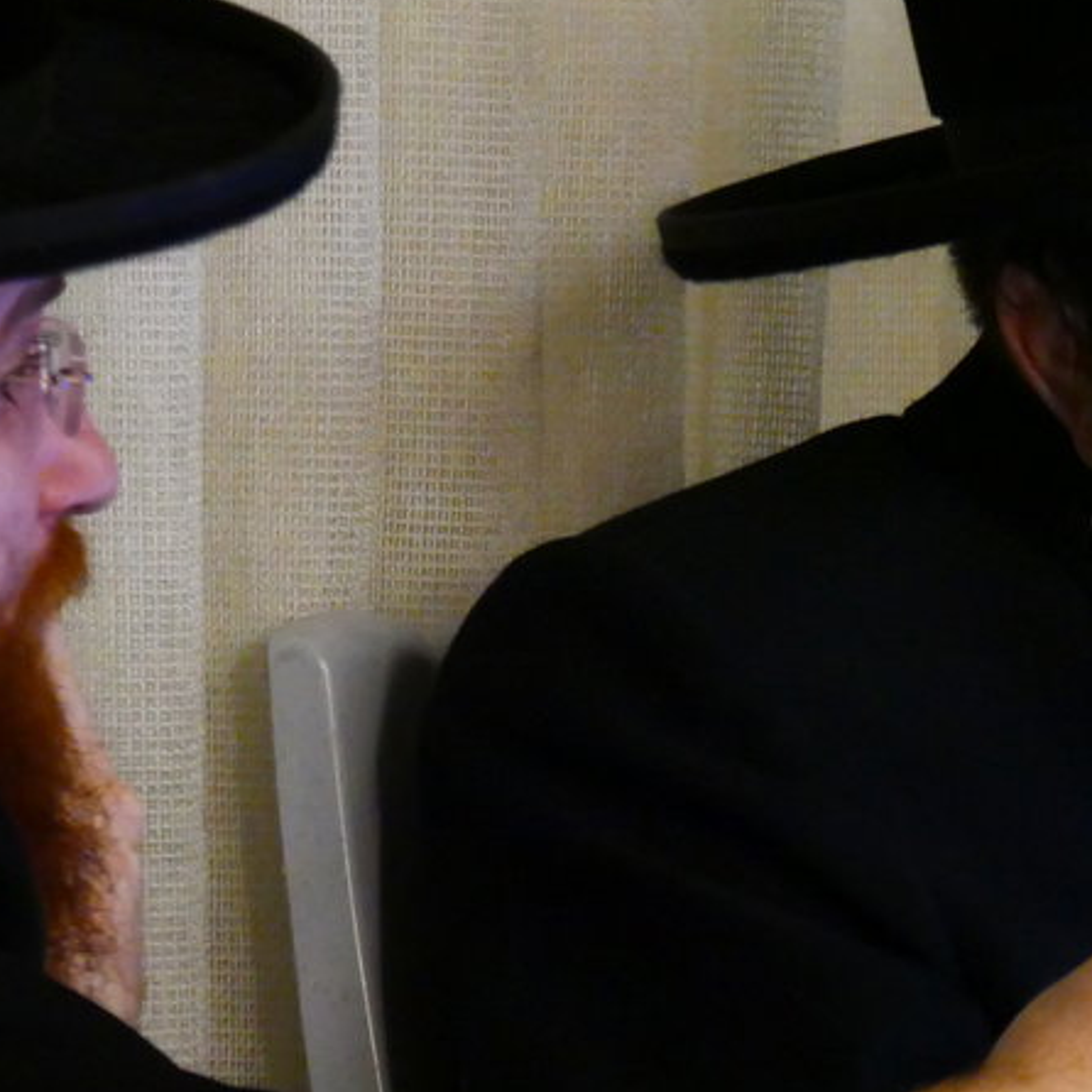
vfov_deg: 6.2
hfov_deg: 6.1
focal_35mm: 283
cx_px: 1596
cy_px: 537
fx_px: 10100
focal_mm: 38.6
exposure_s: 1/15
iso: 1600
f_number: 5.3
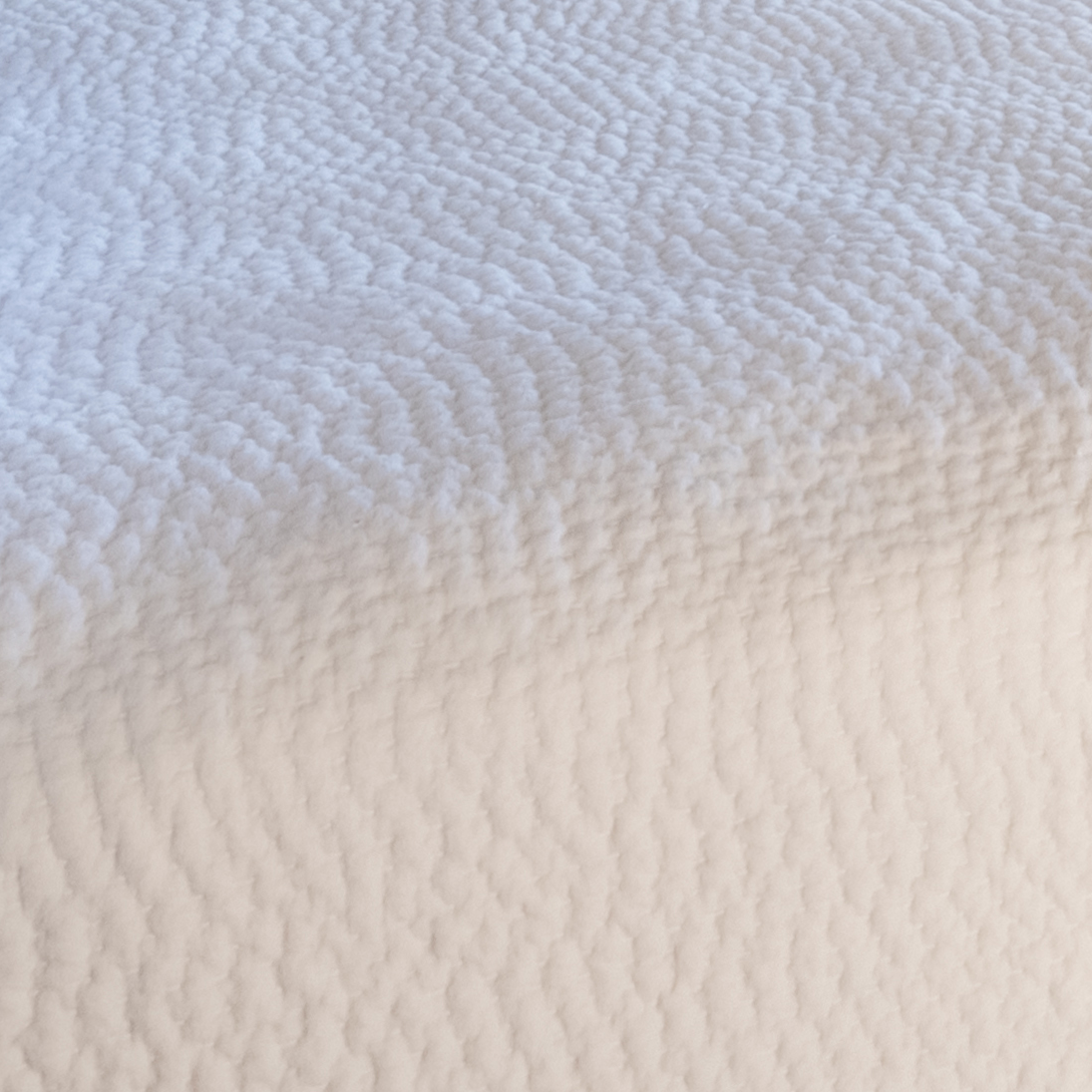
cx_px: 1817
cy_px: -801
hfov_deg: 17.6
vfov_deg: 17.3
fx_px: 2998
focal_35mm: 84
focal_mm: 18
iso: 800
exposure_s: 1/50
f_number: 22
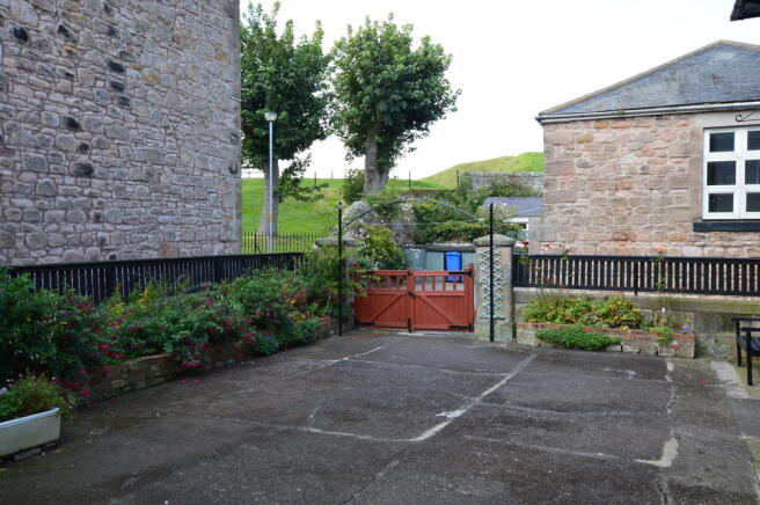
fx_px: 633
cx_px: 380
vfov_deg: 43.5
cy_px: 252
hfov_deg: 62.0
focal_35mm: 30
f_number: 9
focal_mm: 20
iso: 400
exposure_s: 1/125
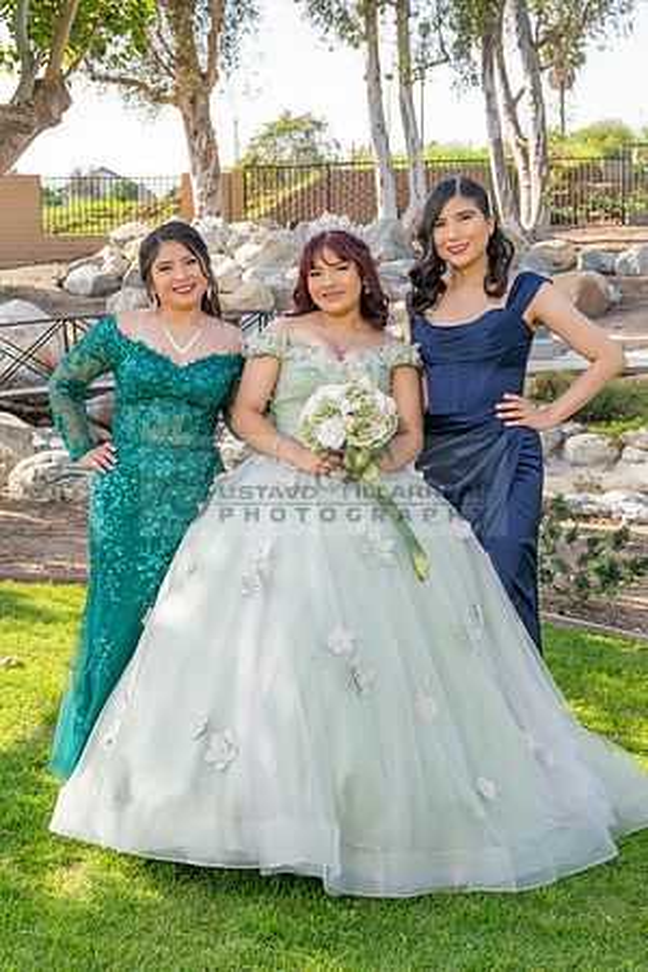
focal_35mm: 53
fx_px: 1418
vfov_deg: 37.8
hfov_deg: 25.7
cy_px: 495
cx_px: 241
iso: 200
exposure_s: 1/250
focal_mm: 31
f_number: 5.6
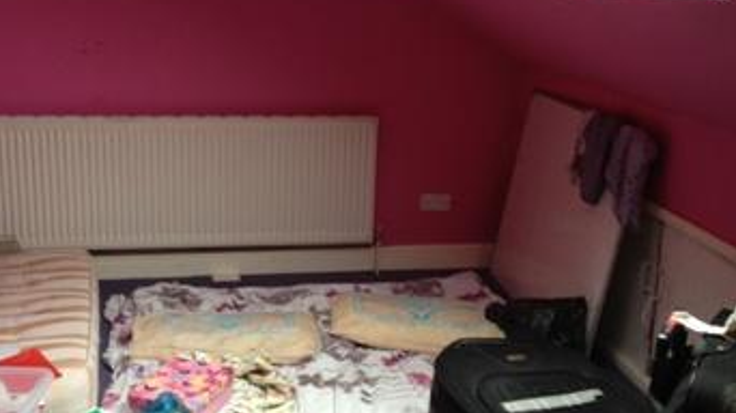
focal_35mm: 50
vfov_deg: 23.9
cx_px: 293
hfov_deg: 41.1
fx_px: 975
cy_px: 194
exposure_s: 1/20
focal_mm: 4.28
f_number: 2.4
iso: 125
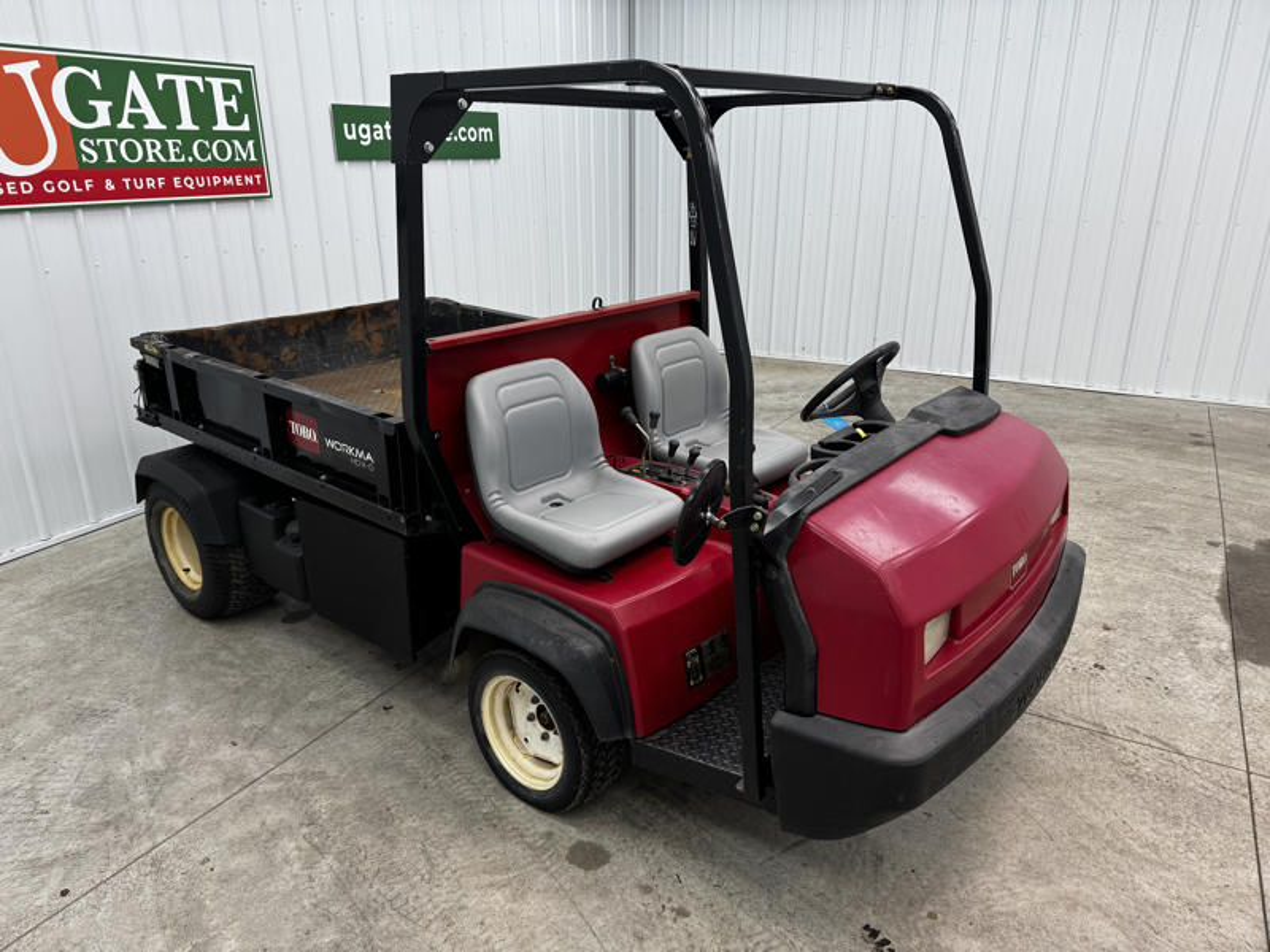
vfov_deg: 56.8
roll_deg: -0.7
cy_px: 476
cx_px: 635
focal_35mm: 24
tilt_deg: -20.8
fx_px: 881
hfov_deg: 71.6
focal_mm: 6.76
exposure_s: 1/120
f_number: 1.78
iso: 80
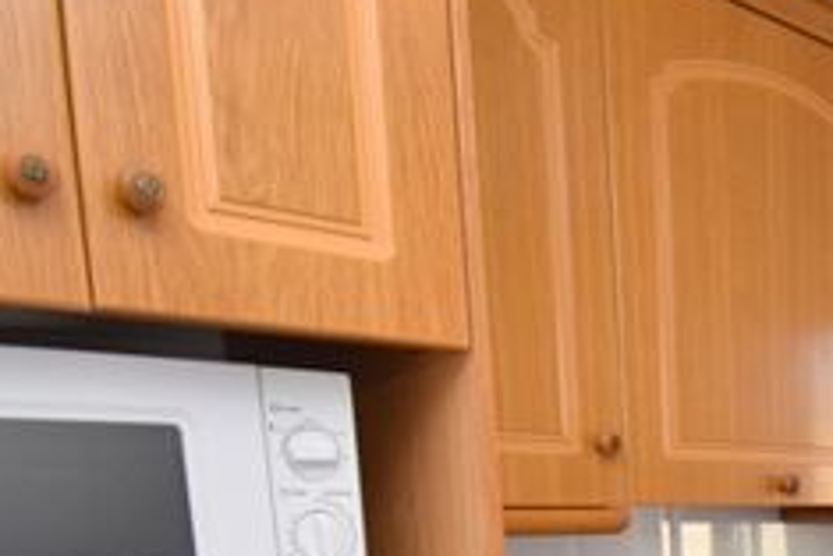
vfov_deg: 25.6
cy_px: 730
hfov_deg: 37.1
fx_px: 1042
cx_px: 902
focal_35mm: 45
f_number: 4.5
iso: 560
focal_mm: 10
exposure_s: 1/250
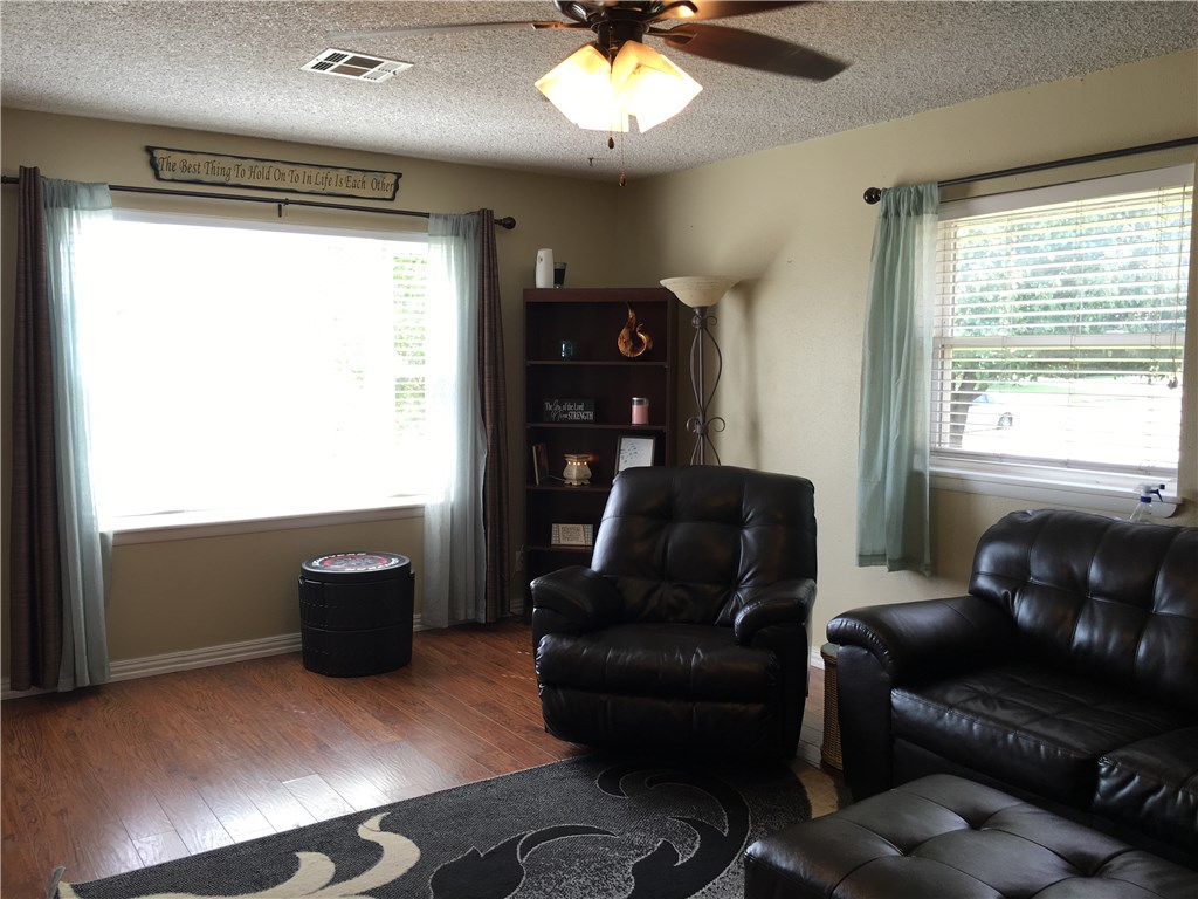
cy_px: 450
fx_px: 1004
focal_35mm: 29
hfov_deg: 61.7
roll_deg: -0.6
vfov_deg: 48.2
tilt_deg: -4.8
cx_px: 599
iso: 25
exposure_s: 1/30
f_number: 2.2
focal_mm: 4.15
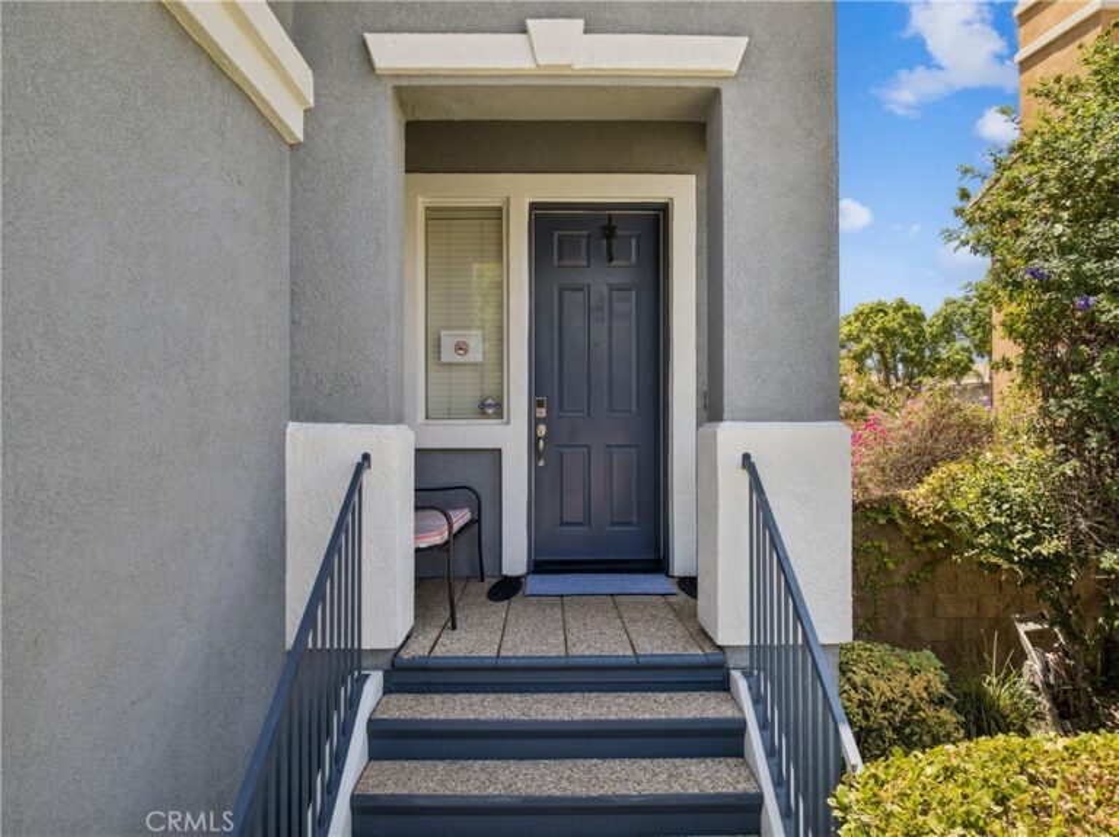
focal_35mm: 24
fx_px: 775
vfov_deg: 56.8
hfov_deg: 71.6
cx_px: 560
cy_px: 418
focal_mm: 12.3
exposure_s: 1/30
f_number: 2.8
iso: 100
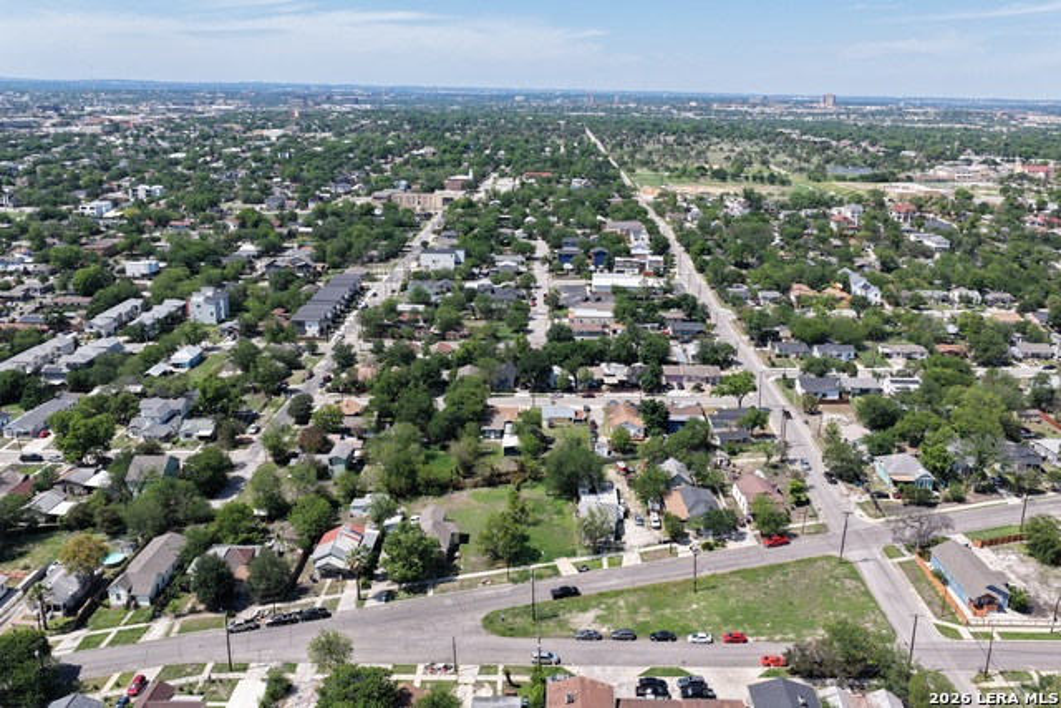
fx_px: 825
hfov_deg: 65.5
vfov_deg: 46.4
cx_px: 530
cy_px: 354
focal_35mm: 28
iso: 160
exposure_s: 1/1600
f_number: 2.8
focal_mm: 14.45
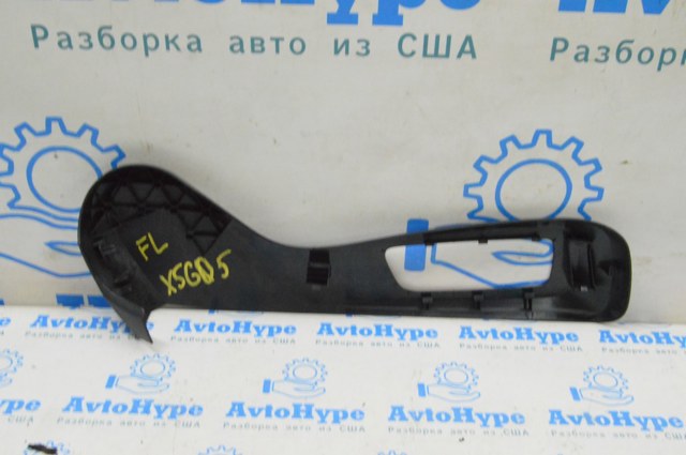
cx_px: 343
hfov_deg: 46.5
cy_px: 228
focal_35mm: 42
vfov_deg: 31.8
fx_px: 799
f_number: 20
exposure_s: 1/15
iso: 6400
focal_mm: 28
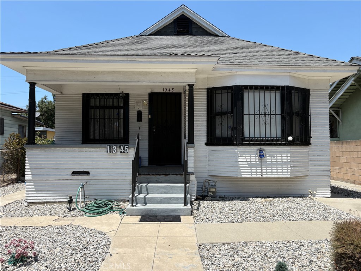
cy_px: 136
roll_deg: +0.8
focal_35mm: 26
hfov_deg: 67.3
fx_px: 271
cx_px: 180
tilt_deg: +3.6
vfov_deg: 53.1
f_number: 1.6
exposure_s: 1/3279
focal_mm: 5.96
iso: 50
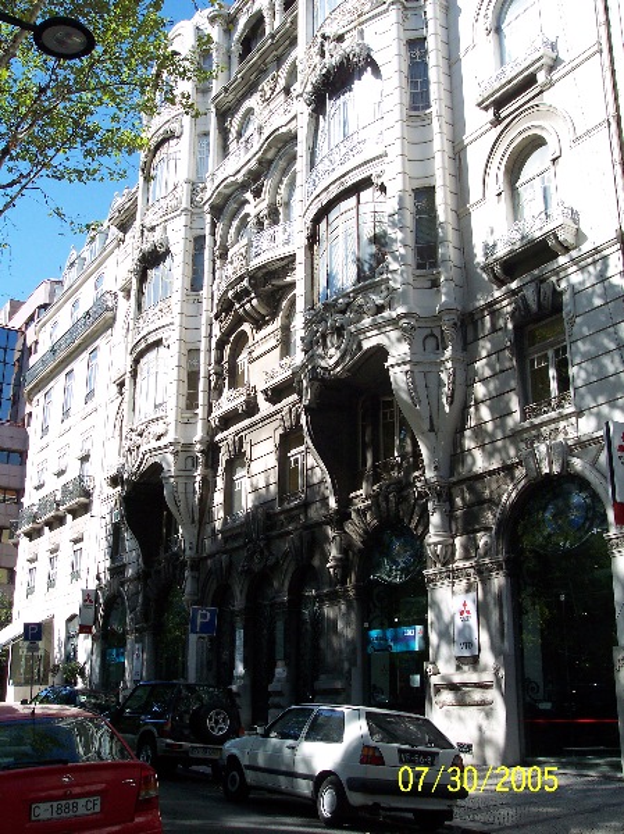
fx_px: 915
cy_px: 417
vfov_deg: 49.0
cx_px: 312
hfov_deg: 37.7
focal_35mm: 38
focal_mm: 8
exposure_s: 1/350
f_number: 4.8
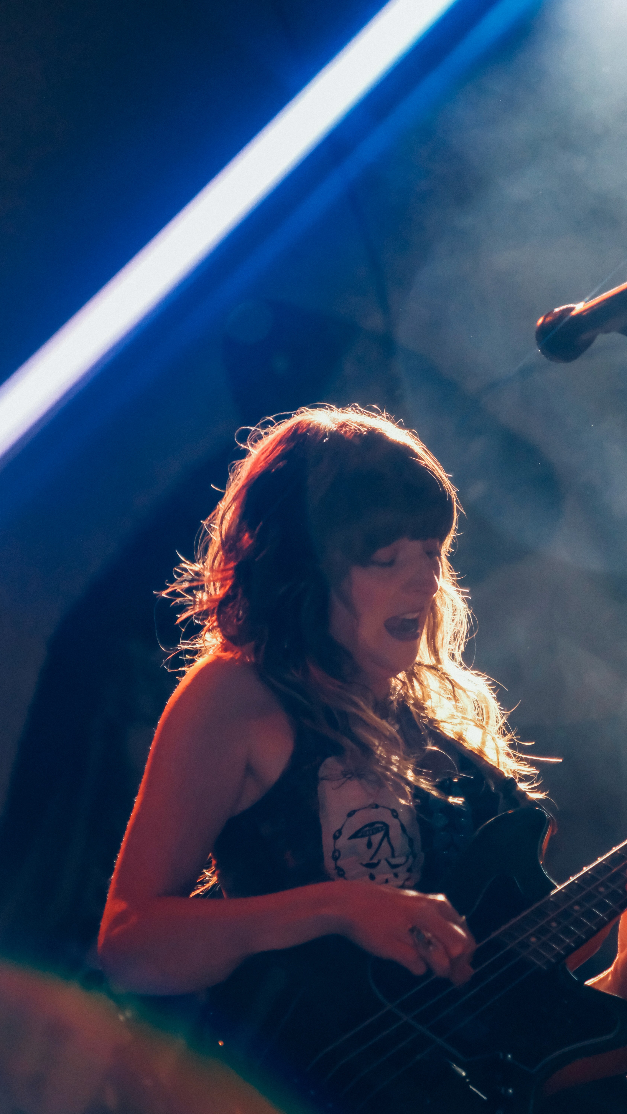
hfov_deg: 12.0
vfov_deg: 21.1
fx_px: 2985
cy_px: 693
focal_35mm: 101
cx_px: 428
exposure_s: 1/180
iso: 5000
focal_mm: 50
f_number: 2.8
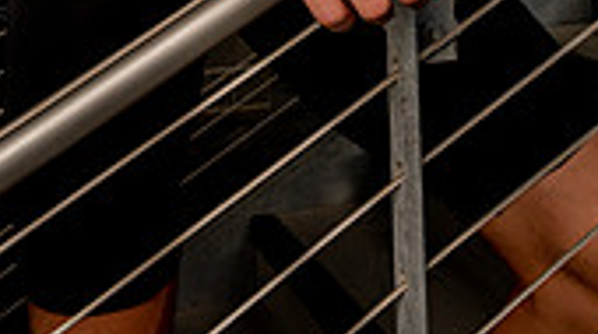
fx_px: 1187
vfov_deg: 13.0
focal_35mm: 75
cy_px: -411
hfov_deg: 28.2
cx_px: 359
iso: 160
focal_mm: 27
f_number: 8
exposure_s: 1/400
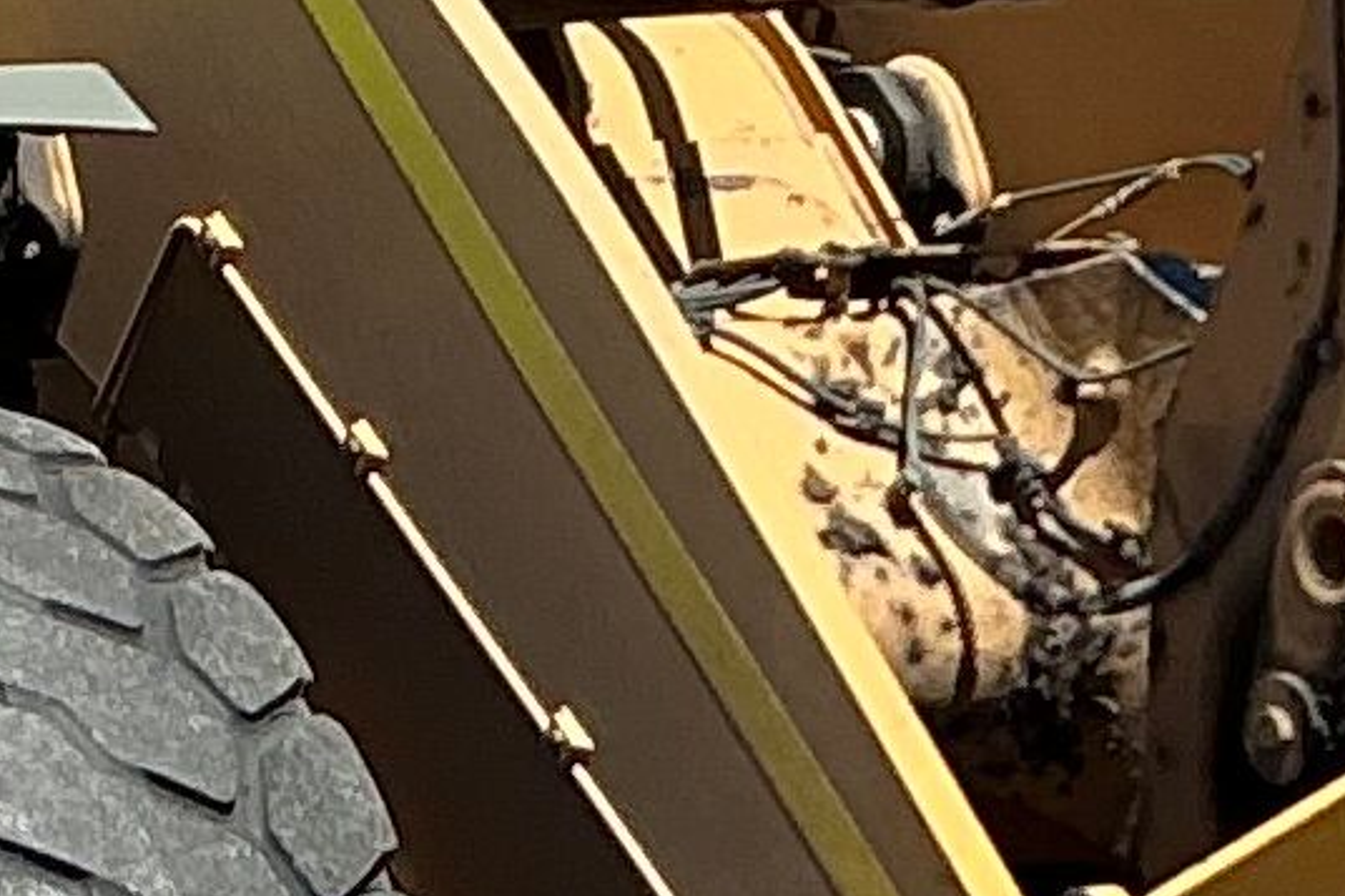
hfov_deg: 9.4
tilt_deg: -3.5
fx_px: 8179
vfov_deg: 6.3
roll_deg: +1.6
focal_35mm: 219
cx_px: 936
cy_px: 700
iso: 25
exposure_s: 1/1534
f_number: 1.8
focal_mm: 3
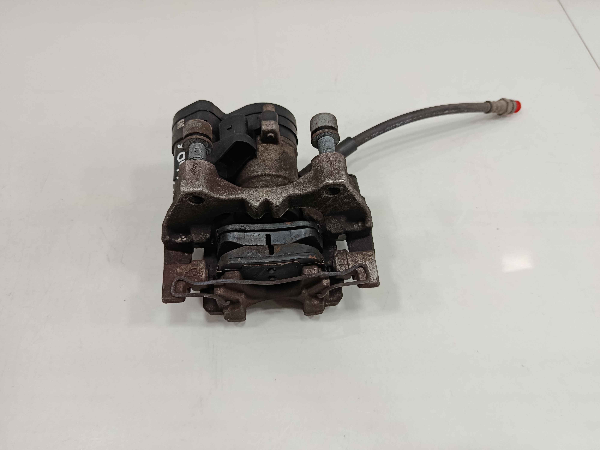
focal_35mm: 24
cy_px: 225
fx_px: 416
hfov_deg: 71.6
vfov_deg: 56.8
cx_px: 300
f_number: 1.7
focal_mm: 5.24
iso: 913
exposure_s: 1/100
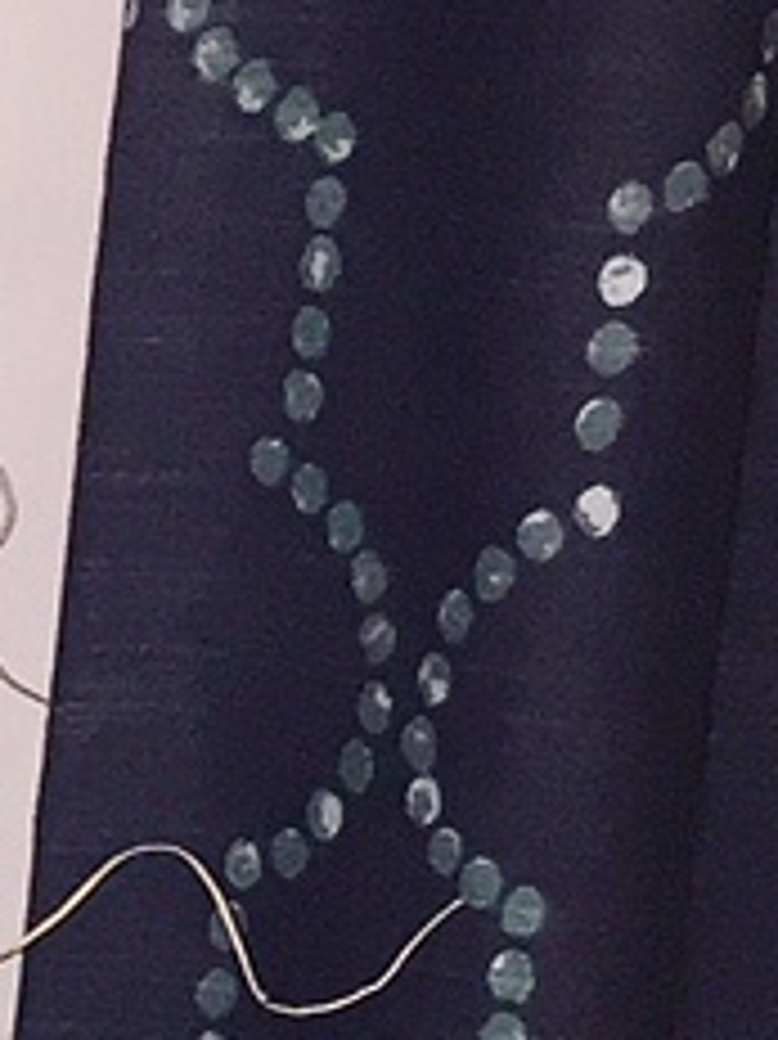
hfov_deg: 6.4
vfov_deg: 9.5
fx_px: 6149
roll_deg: -0.1
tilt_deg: -14.3
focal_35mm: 205
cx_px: -1781
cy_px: 1355
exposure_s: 1/16
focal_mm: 4.15
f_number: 2.2
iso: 100
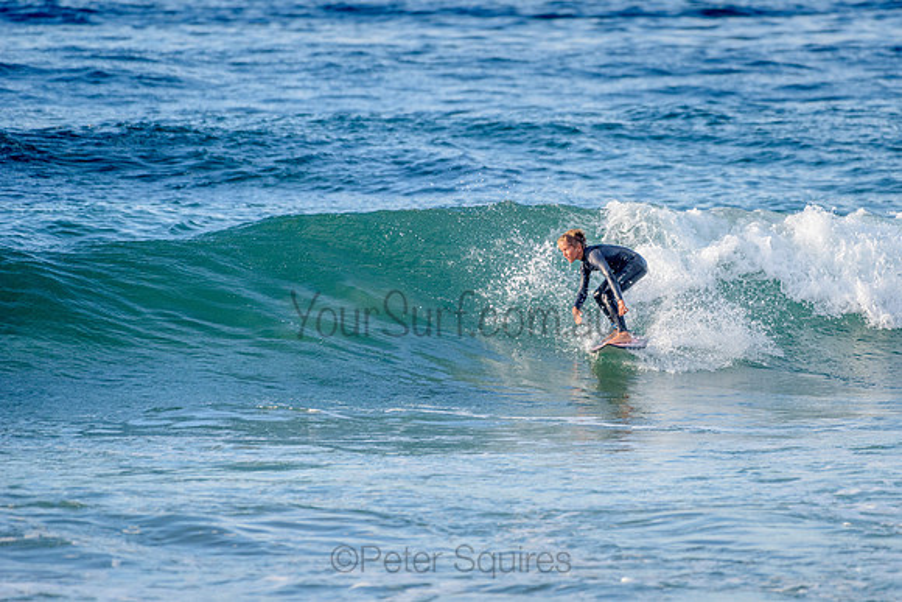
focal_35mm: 613
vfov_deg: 2.2
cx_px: 553
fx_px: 15361
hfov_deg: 3.4
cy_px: 307
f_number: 5.6
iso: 400
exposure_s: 1/1250
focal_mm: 500
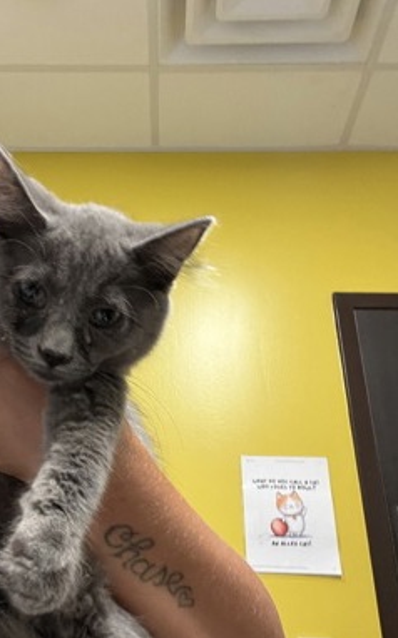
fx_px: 609
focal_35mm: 35
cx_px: 140
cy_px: 349
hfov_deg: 35.9
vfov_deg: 55.3
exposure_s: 1/60
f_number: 2.2
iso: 160
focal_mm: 2.71
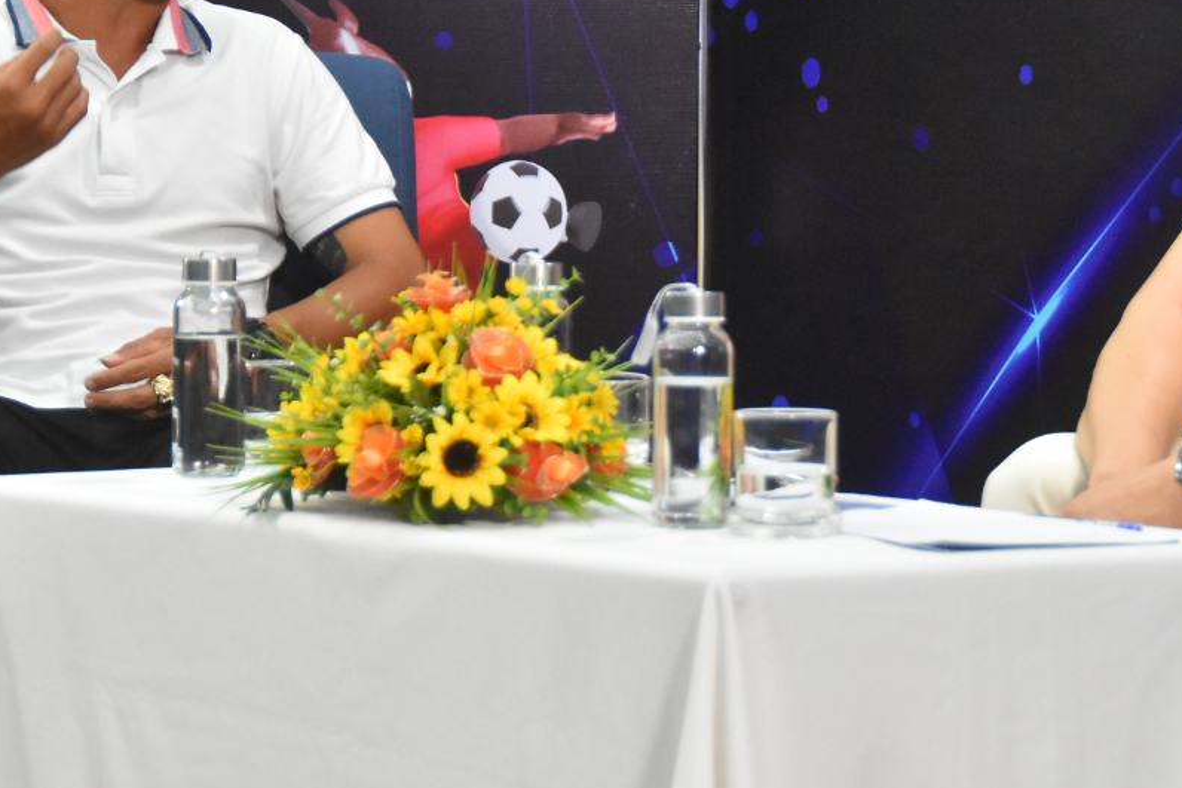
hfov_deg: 9.0
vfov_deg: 6.0
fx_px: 7520
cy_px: -3
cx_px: 646
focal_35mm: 229
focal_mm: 75
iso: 3200
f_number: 5
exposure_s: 1/125
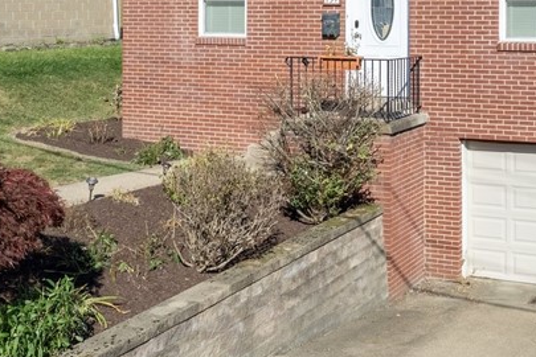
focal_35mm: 59
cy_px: 1
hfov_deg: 33.5
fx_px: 878
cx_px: 381
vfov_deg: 22.1
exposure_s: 1/2500
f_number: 2.8
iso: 200
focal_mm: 8.38
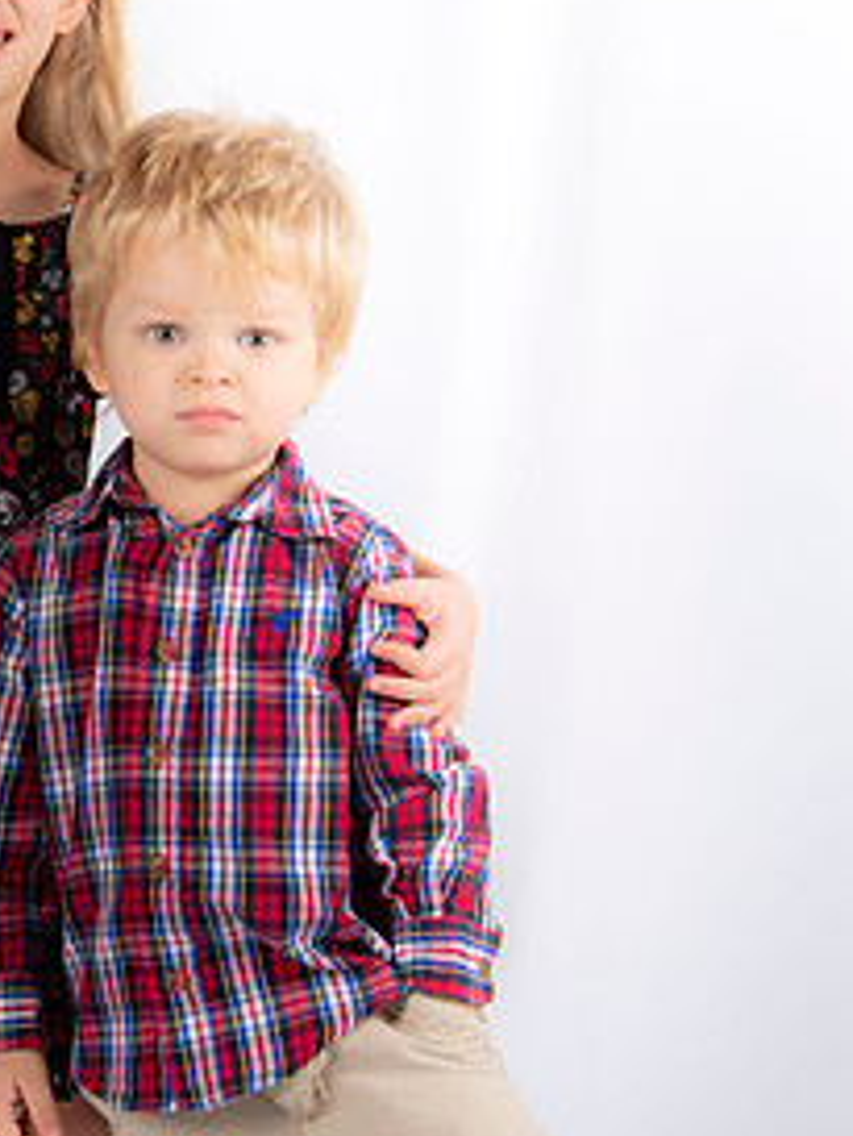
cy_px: 474
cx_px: -216
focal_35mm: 94
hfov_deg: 15.1
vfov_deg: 20.8
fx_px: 3086
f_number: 5.6
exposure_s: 1/200
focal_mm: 46
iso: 100
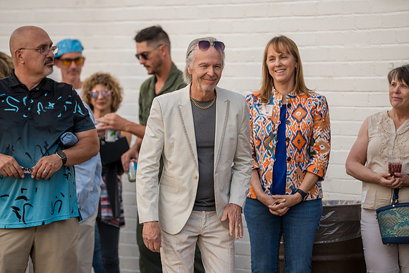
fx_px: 2273
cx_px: 204
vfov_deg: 6.9
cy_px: 136
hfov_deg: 10.3
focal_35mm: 200
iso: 800
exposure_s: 1/1000
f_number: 2.8
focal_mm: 200
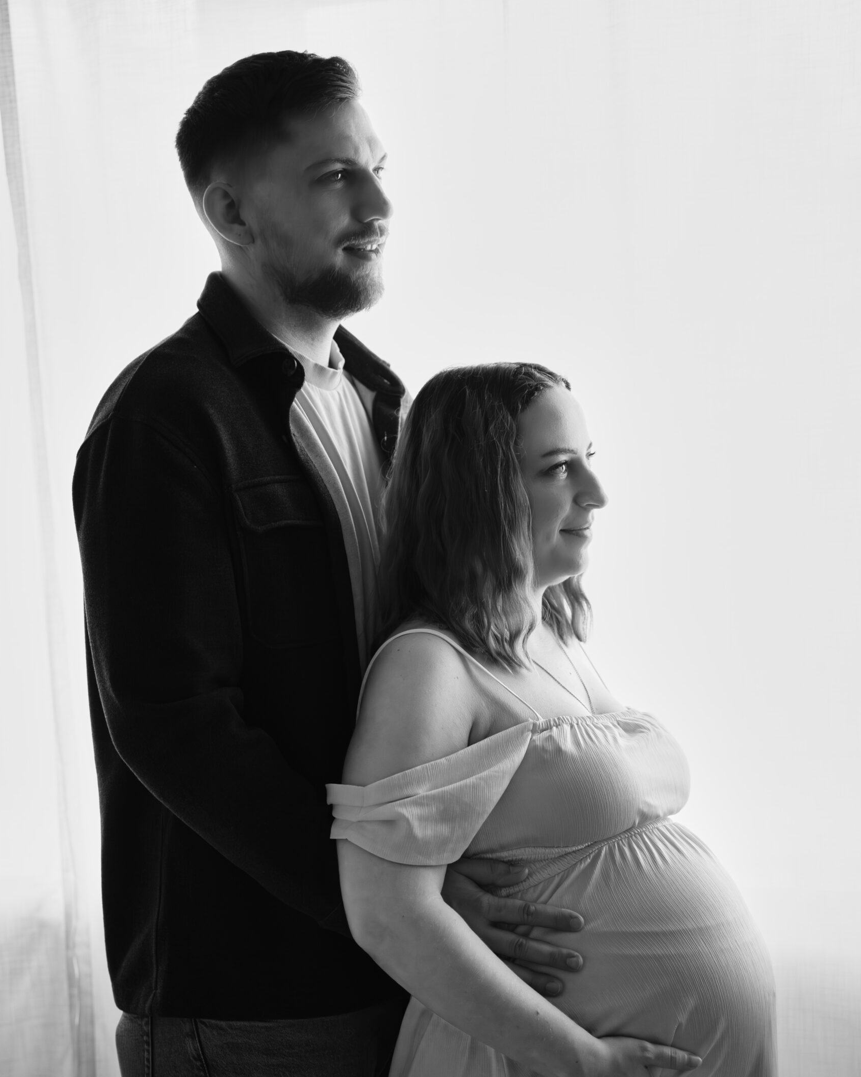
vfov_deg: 27.5
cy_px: 634
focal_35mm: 69
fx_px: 2198
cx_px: 429
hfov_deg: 22.2
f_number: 3.2
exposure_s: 1/125
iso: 1000
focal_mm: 61
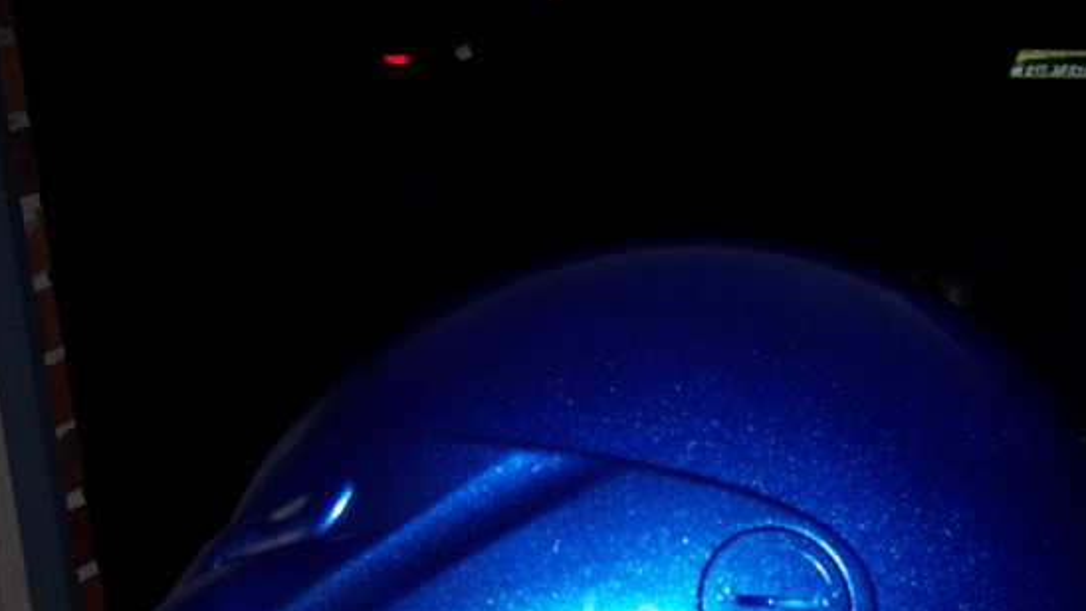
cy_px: 548
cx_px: 721
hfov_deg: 33.5
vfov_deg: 19.1
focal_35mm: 62
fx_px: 1785
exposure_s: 1/60
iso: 100
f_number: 2.8
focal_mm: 8
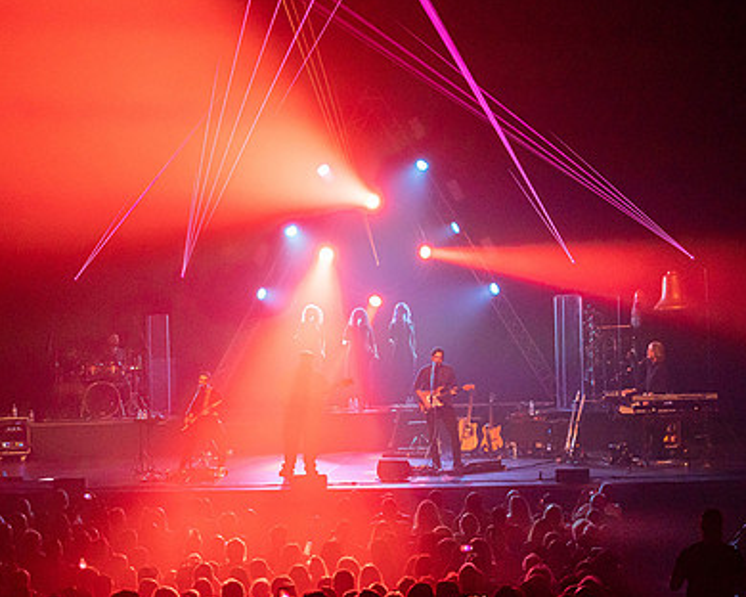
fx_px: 2208
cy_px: 242
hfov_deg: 19.1
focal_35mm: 100
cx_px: 279
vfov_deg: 15.4
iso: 8000
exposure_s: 1/250
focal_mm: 70
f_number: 5.6
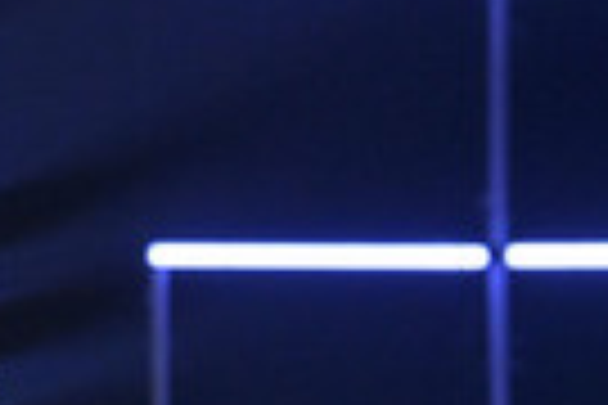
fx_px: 7599
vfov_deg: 3.0
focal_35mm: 450
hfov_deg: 4.6
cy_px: 639
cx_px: -223
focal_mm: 135
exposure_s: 1/500
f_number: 5.6
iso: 8000
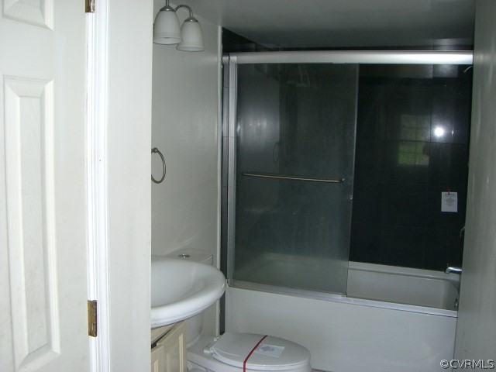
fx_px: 544
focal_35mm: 38
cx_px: 248
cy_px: 186
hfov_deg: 49.0
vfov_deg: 37.7
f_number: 2.7
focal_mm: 6.2
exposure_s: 1/60
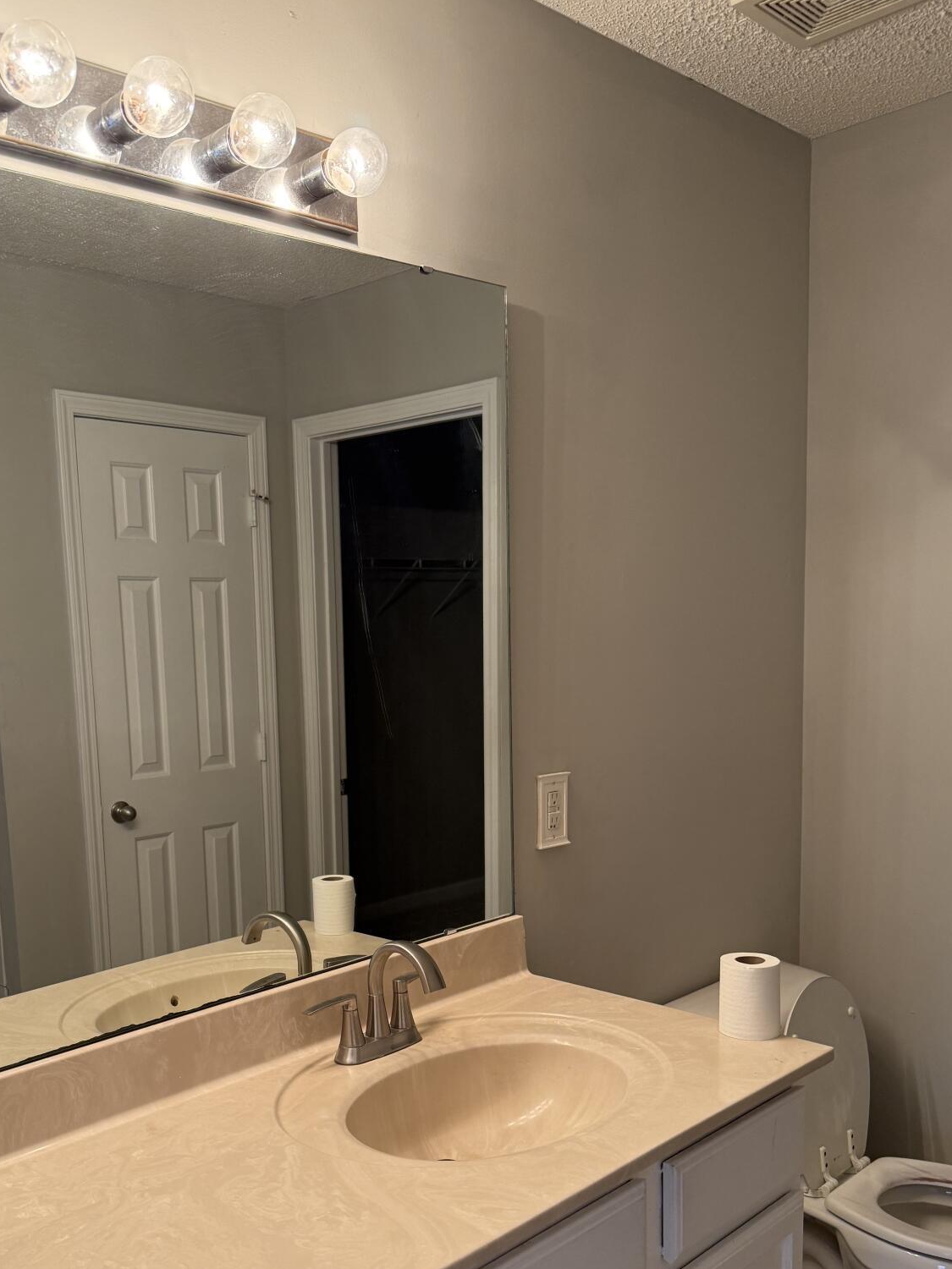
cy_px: 814
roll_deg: +2.8
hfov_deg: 43.7
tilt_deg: -7.8
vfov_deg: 56.0
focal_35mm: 32
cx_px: 343
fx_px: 1173
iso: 200
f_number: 1.78
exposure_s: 1/120
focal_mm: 6.76
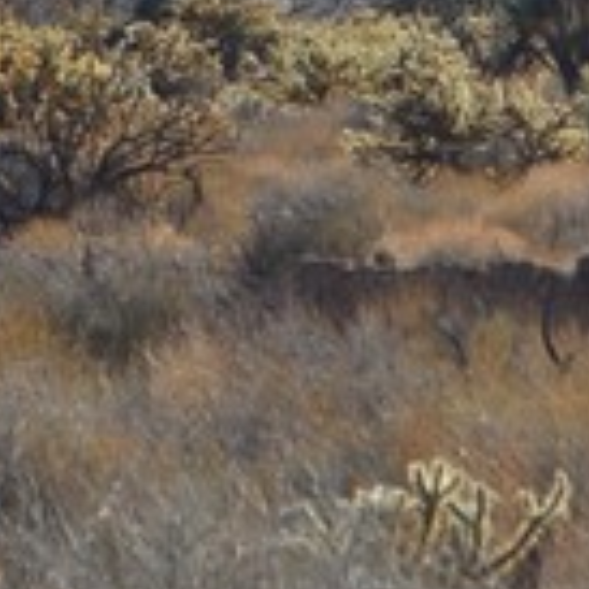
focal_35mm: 556
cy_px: -138
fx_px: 10710
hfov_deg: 3.1
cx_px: -73
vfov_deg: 3.1
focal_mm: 55
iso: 200
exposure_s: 1/400
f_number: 11
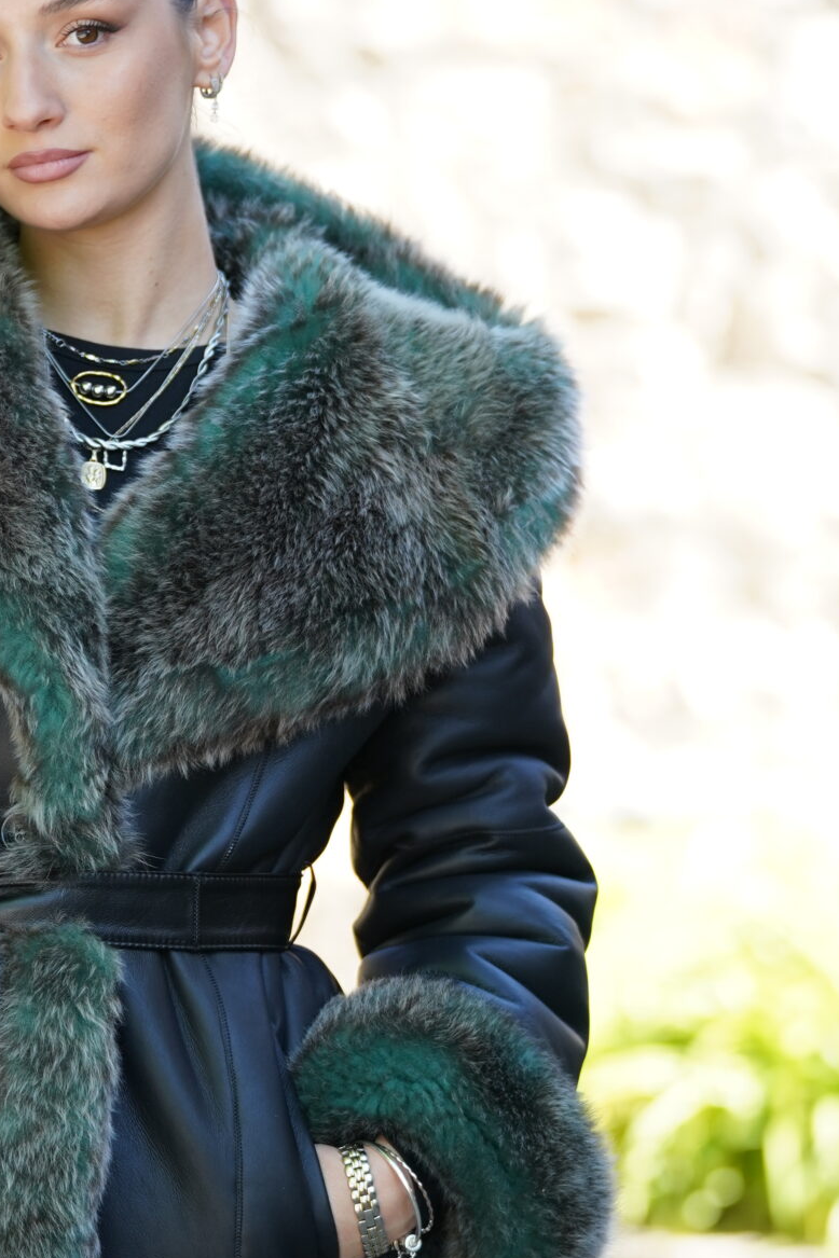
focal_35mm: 237
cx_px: 49
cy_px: 686
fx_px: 8284
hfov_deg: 5.8
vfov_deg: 8.7
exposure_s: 1/320
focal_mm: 108
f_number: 2.8
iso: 320
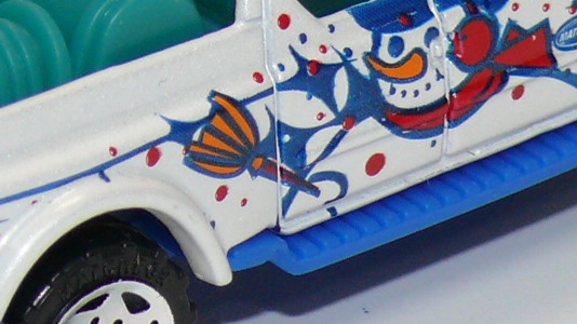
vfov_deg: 3.5
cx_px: 277
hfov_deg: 6.3
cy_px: 31
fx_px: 5246
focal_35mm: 343
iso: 100
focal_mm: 13.7
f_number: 4
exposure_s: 1/30
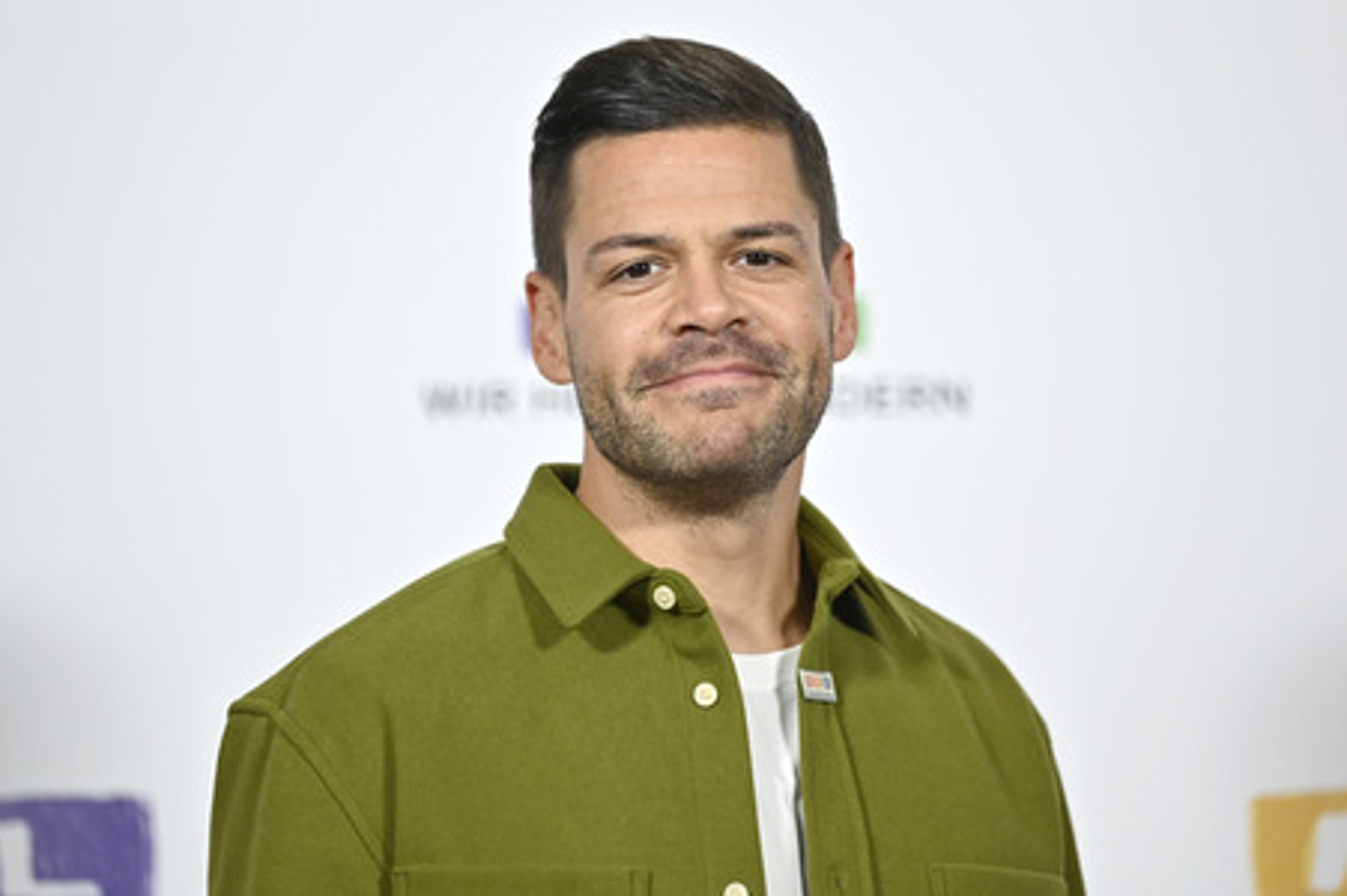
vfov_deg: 7.8
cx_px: 674
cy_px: 448
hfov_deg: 11.8
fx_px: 6543
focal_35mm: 175
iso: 1000
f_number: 2.8
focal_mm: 175
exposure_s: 1/640
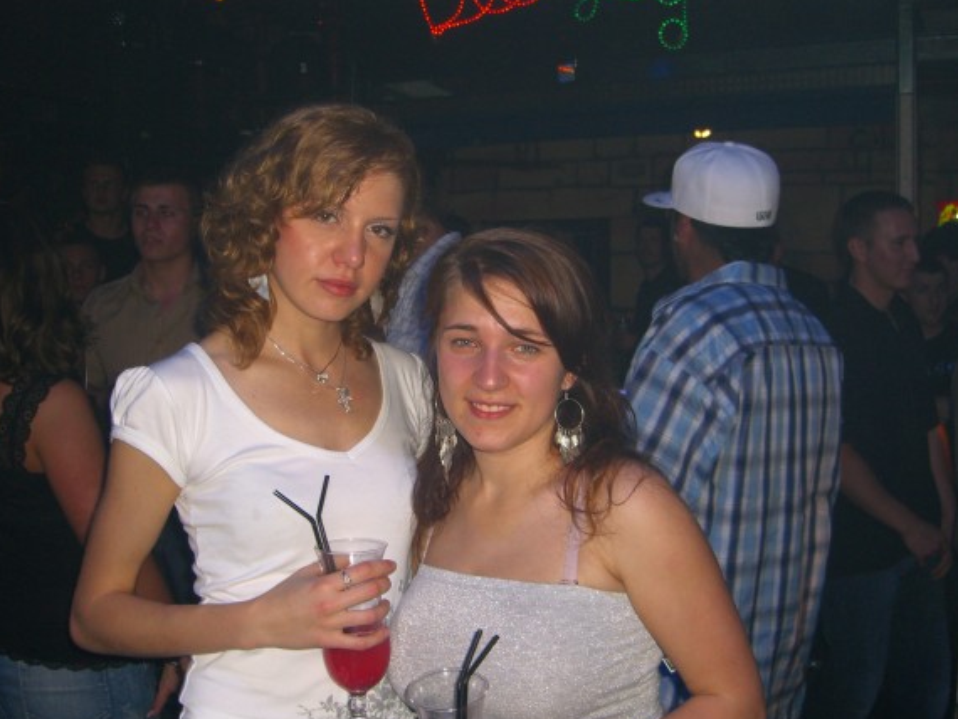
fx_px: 1107
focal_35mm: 40
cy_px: 365
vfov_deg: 36.0
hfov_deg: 46.8
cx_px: 464
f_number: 2.8
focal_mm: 7.9
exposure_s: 1/60
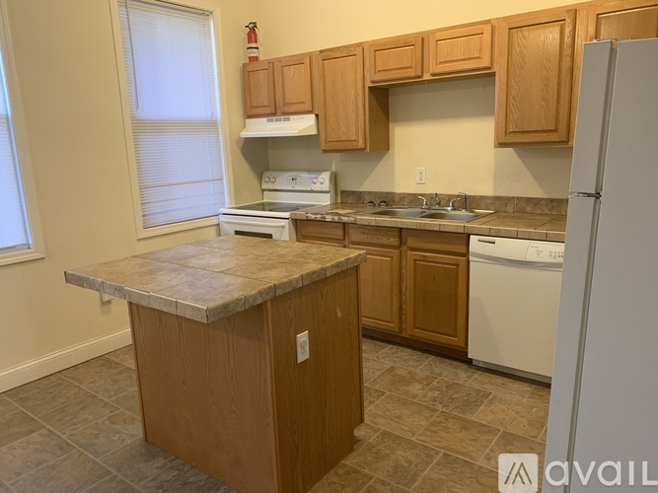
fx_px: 494
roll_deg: +2.2
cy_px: 246
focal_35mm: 26
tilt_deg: -11.6
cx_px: 329
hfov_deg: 67.3
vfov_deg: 53.0
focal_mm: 4.25
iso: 250
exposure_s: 1/40
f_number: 1.8
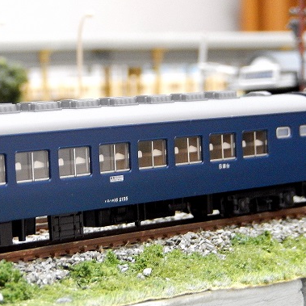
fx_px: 1550
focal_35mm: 155
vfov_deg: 11.3
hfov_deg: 11.2
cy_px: 184
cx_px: 78
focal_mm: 17
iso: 800
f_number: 5.2
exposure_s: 1/5
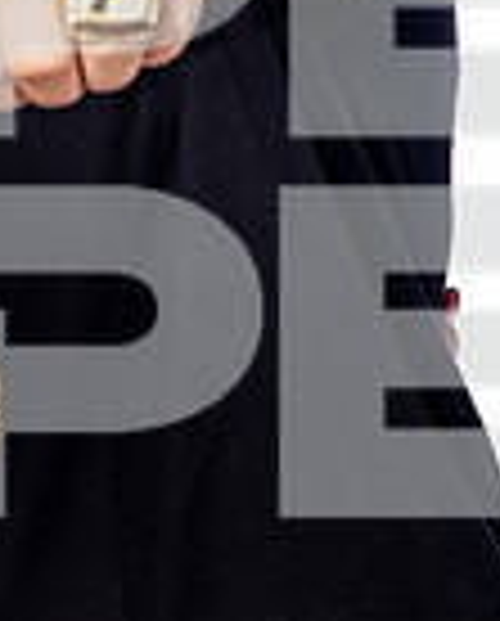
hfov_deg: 8.7
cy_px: -27
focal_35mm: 174
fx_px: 3208
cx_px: -286
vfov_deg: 10.9
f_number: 7.1
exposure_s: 1/250
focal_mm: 38
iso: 250
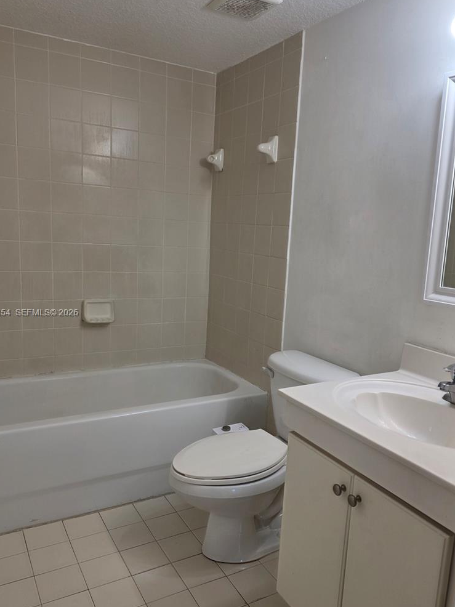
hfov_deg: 49.7
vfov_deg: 63.4
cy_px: 313
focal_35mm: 28
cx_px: 241
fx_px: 491
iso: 32
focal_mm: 6.3
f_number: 1.7
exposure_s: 1/120
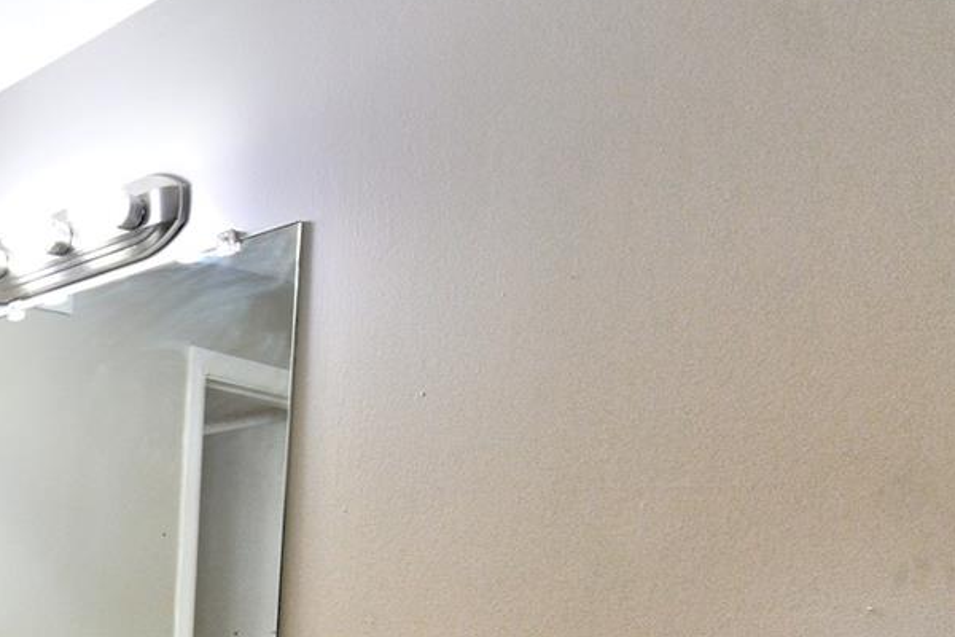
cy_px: 674
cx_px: -134
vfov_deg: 30.4
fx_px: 1061
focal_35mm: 40
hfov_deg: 38.6
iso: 400
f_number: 4.5
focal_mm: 10
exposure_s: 1/50
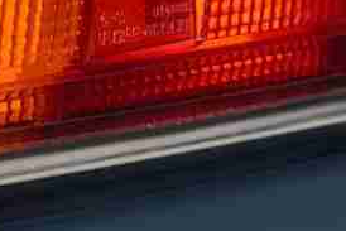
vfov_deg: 5.2
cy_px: 172
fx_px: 2558
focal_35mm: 266
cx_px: 421
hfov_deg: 7.7
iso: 160
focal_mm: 30
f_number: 4
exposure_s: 1/160
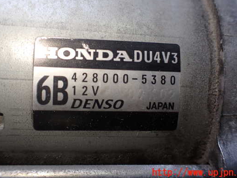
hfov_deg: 52.6
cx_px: 118
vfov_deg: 40.6
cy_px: 75
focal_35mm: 35
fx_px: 240
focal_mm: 5.4
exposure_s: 1/125
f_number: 2.3
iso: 125
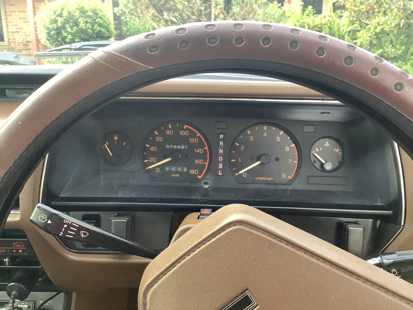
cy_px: 155
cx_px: 206
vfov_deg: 45.4
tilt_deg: -14.5
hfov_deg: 58.4
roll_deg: -0.3
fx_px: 370
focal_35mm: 31
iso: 200
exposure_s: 1/50
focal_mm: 3.3
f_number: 2.4
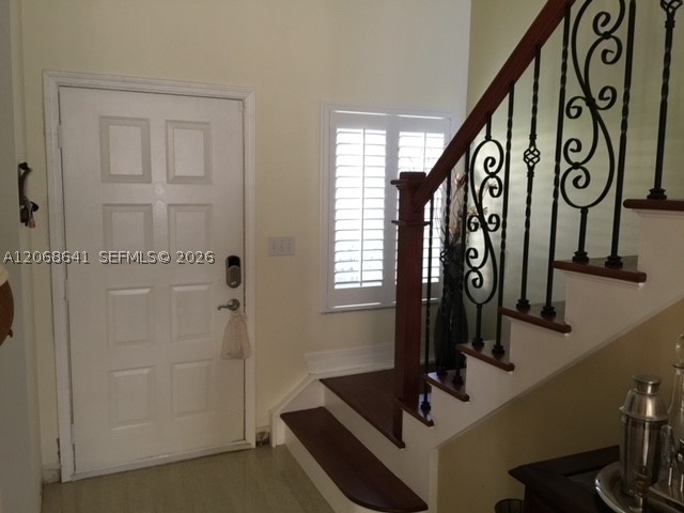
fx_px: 573
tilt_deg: -7.9
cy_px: 256
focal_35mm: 29
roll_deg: -1.9
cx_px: 342
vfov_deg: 48.2
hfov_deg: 61.7
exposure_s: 1/15
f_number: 2.2
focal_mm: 4.15
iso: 80
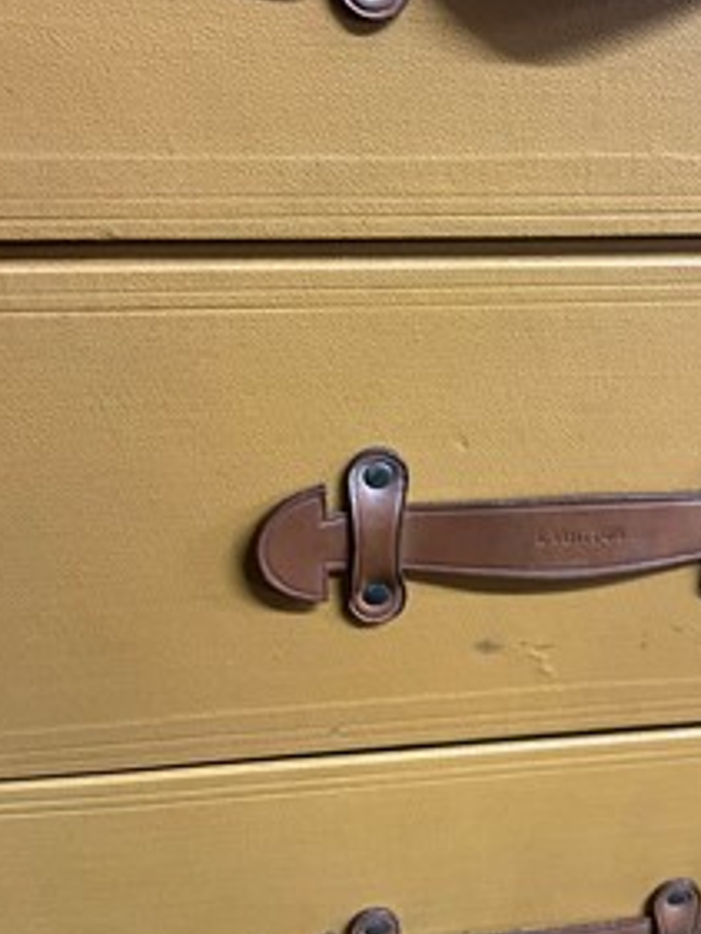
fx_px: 998
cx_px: 475
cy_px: 319
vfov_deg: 49.3
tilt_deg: -25.3
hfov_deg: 38.2
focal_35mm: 37
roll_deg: -1.7
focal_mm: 5.1
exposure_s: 1/50
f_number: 1.6
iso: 320
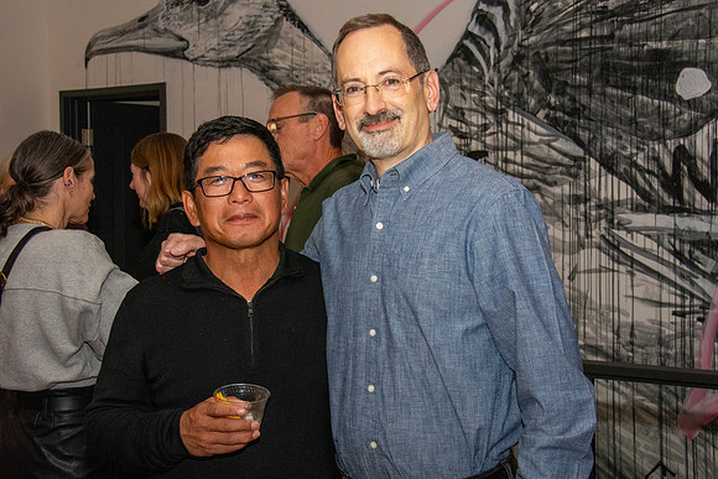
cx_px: 359
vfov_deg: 22.6
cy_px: 240
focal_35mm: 60
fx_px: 1197
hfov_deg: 33.4
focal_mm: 40
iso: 5000
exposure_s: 1/160
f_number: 10
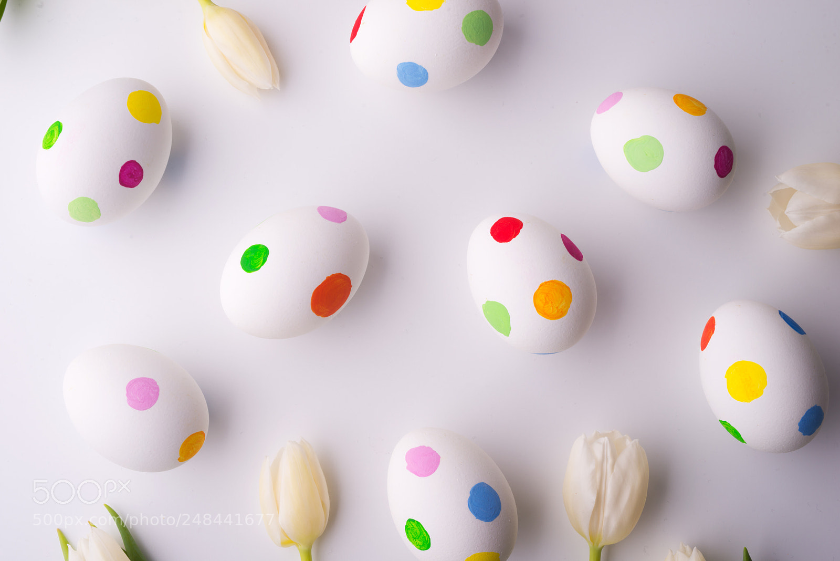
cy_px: 280
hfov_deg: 39.6
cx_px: 420
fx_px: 1167
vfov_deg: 27.0
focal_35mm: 50
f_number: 14
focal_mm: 50
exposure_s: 1/160
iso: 100
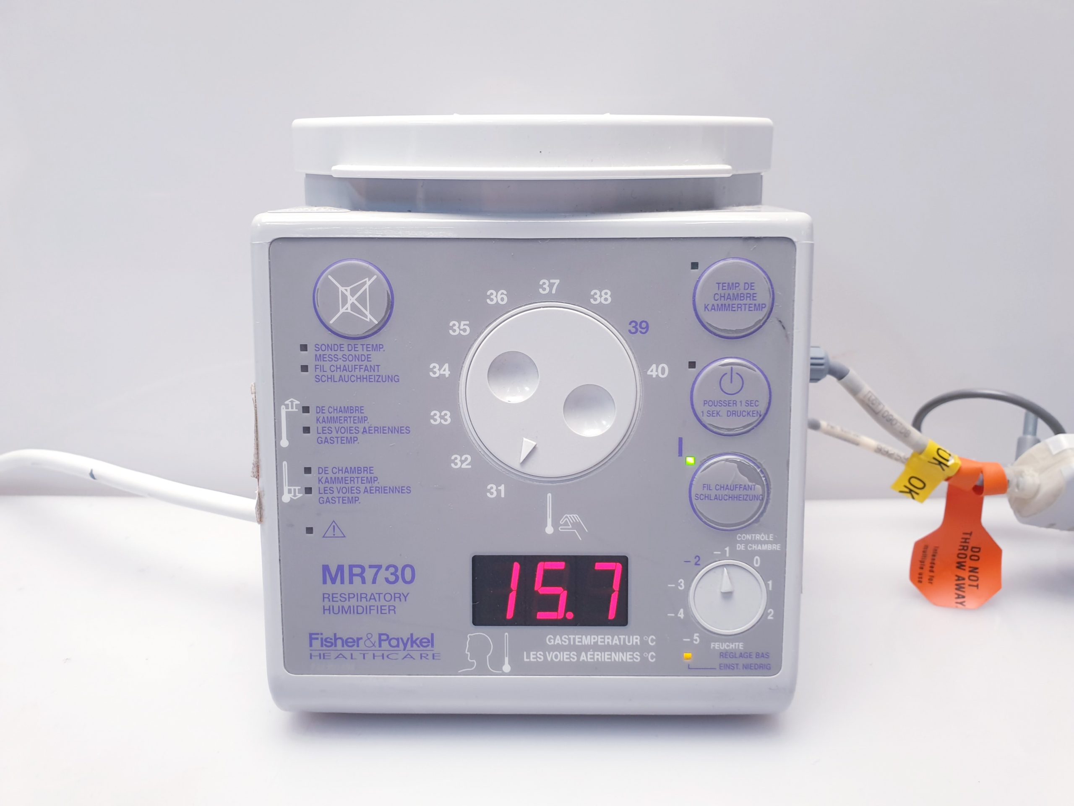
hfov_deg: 67.3
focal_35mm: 26
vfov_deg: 53.1
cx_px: 537
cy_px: 403
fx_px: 807
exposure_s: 1/50
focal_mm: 4.3
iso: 80
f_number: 2.4
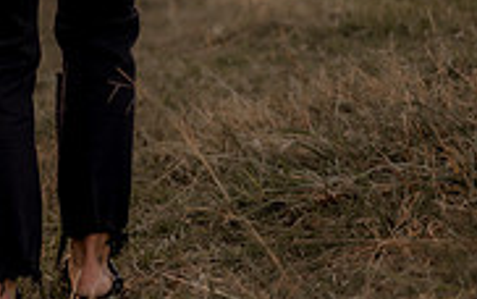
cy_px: -36
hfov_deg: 10.7
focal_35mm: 186
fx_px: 2419
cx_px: -336
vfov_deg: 7.0
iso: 250
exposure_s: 1/1250
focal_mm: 50
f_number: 1.8
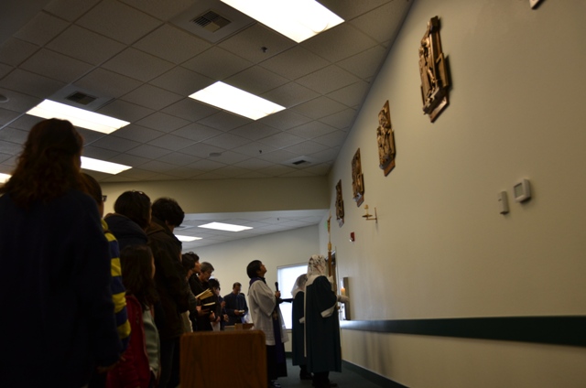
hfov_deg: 57.3
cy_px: 194
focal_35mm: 33
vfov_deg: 39.8
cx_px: 293
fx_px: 536
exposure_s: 1/60
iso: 400
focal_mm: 22
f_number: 4
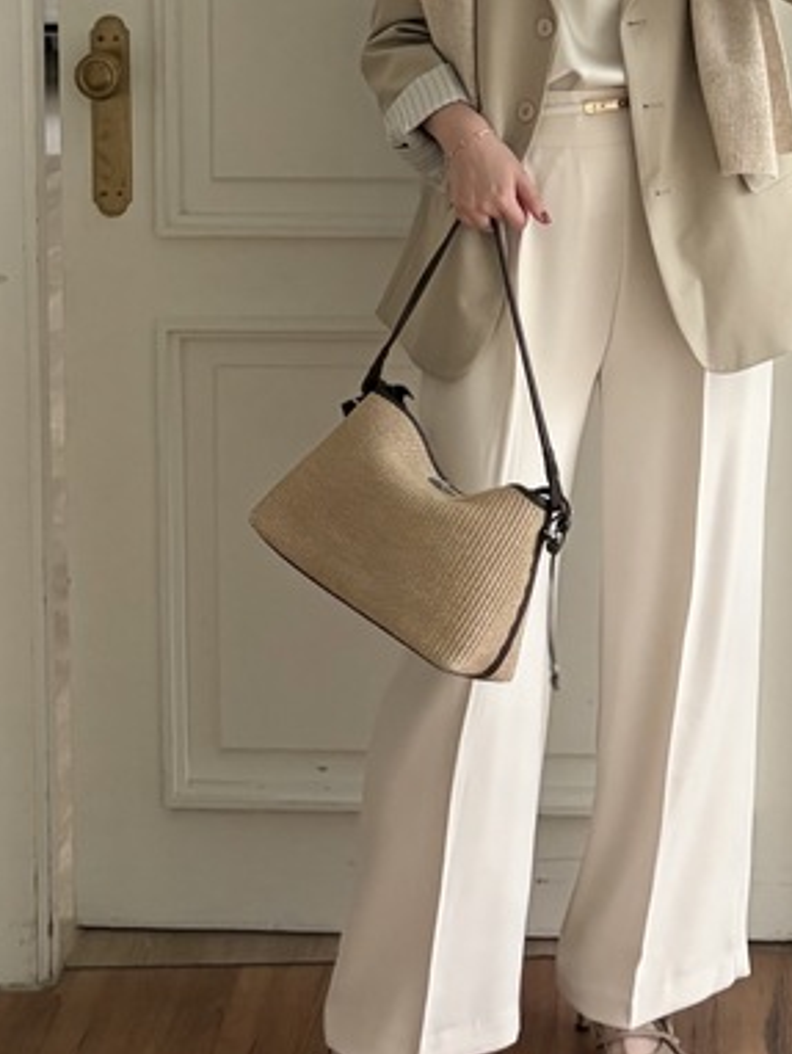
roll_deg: -0.8
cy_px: 141
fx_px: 2072
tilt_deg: -13.1
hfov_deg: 21.3
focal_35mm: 68
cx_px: 660
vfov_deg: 27.7
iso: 125
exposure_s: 1/60
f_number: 1.6
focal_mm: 5.96
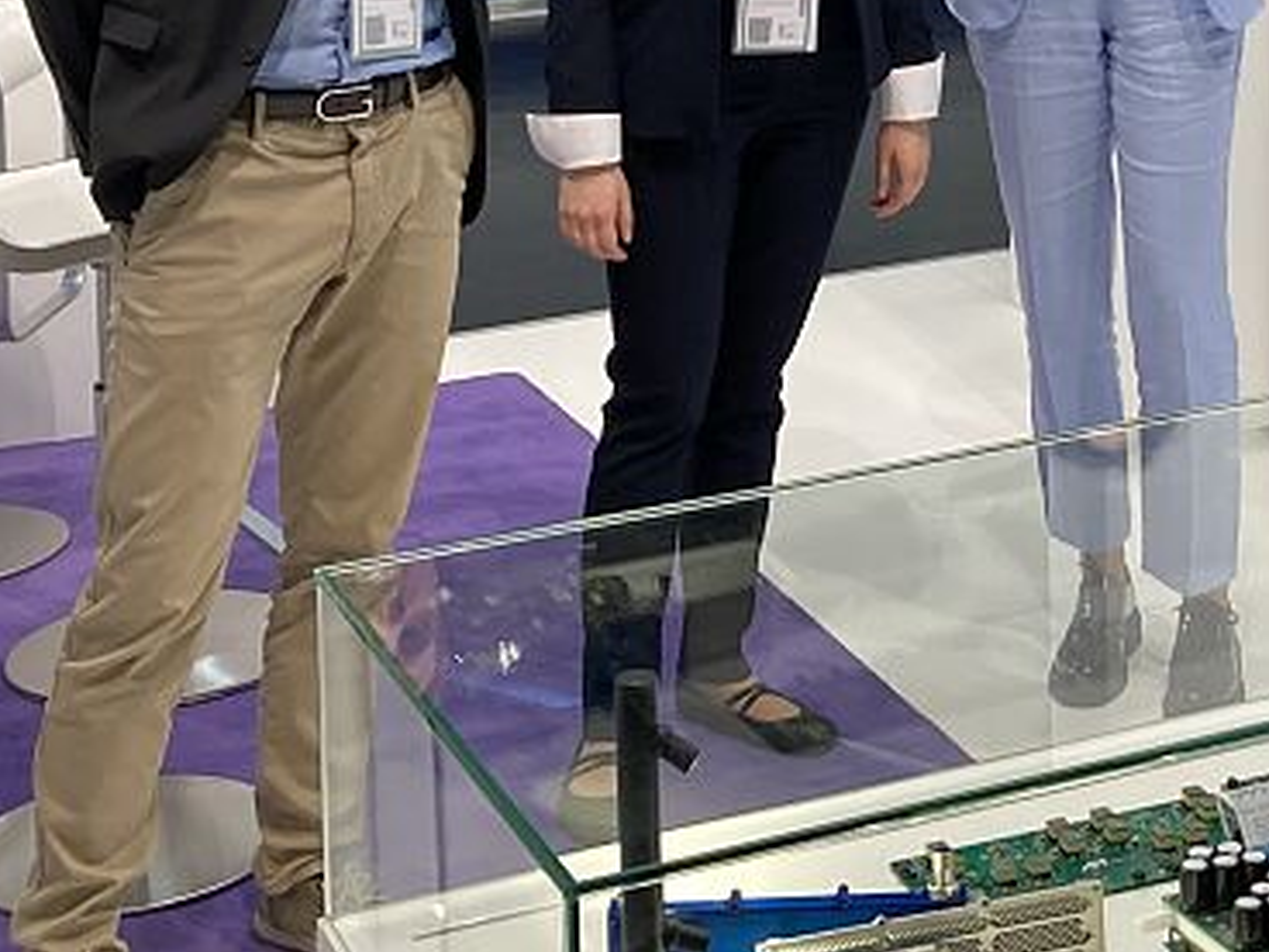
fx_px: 3373
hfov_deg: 20.6
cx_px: 1279
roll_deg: +0.4
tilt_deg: -2.6
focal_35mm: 92
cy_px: -350
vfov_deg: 15.2
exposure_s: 1/100
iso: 50
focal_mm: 3.99
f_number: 1.8
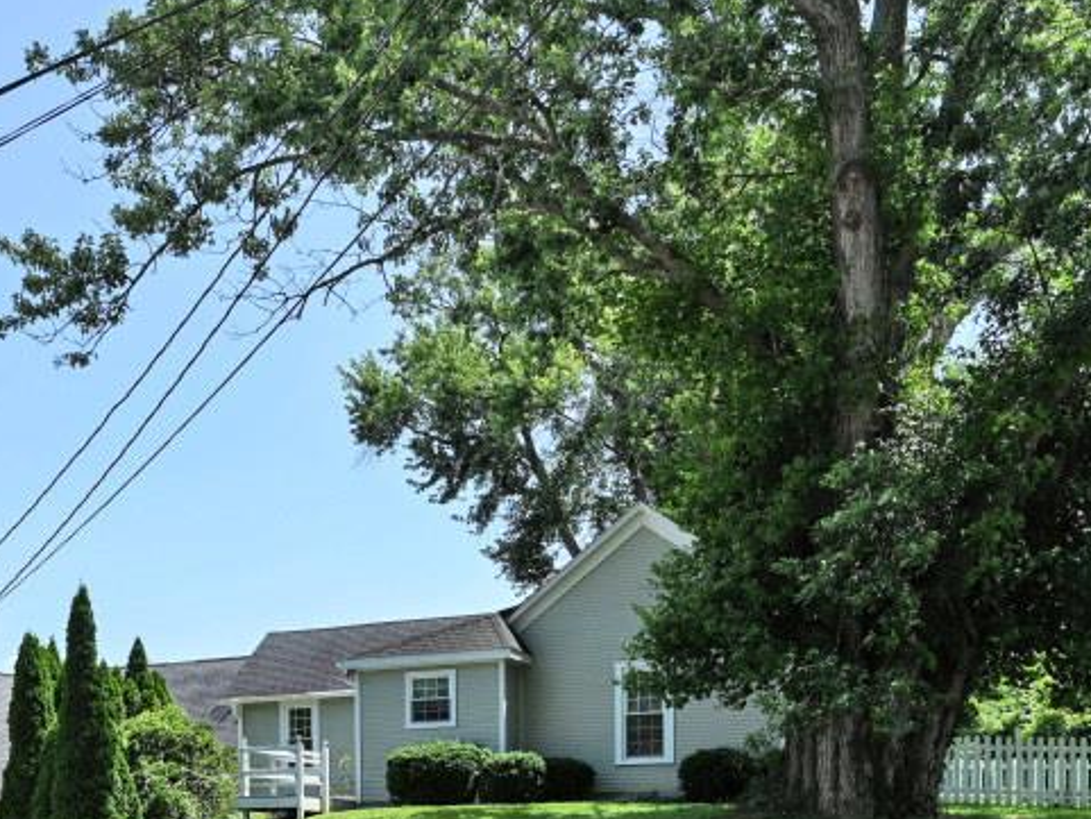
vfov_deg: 31.2
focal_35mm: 42
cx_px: 342
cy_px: 860
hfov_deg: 44.0
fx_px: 1324
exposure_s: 1/320
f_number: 6.3
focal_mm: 14
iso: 100
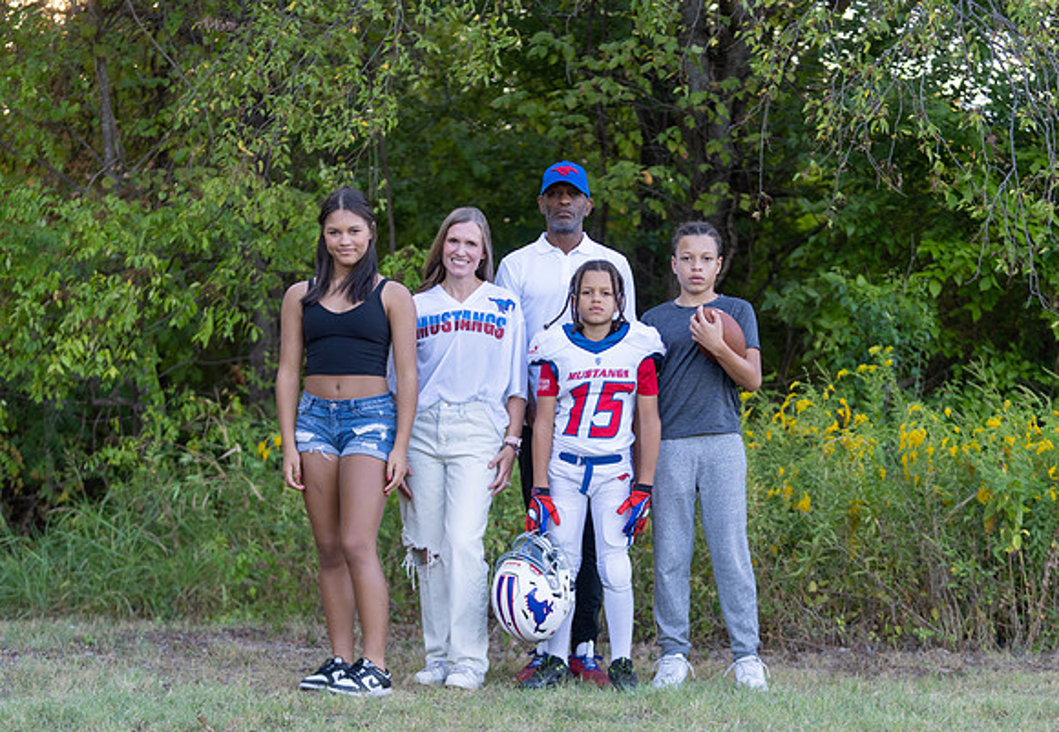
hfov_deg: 25.3
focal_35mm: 79
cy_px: 403
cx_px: 540
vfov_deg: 17.6
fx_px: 2363
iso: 250
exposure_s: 1/320
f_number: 2.8
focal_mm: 70
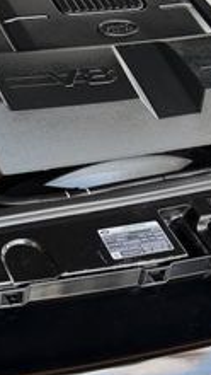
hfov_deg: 15.7
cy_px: 147
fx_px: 755
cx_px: 19
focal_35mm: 76
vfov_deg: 27.8
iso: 125
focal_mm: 6.76
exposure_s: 1/200
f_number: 1.78
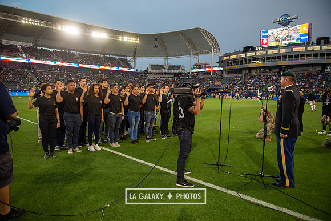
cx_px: 166
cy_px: 110
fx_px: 221
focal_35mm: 24
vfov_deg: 53.2
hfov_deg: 73.7
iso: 400
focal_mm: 24
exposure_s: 1/500
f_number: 2.8
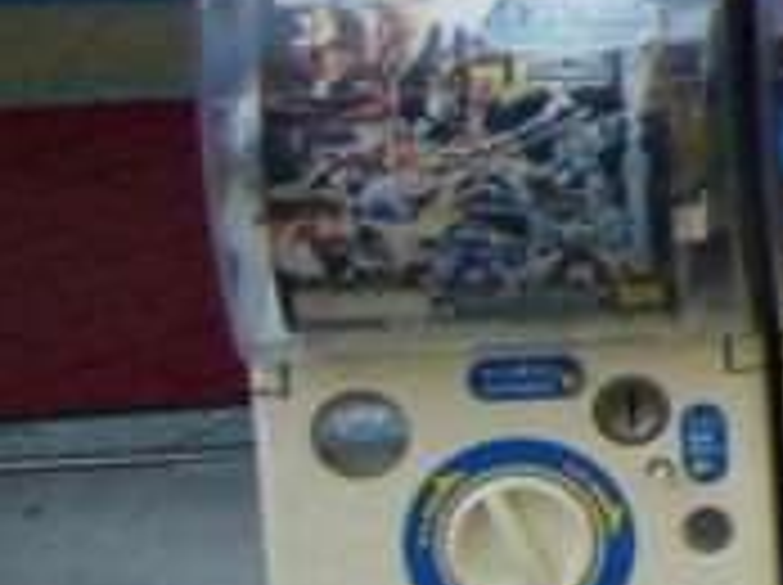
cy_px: -279
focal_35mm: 206
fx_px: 4653
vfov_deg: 7.1
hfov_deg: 8.3
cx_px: 2218
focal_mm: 5.8
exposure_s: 1/200
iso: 80
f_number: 2.8
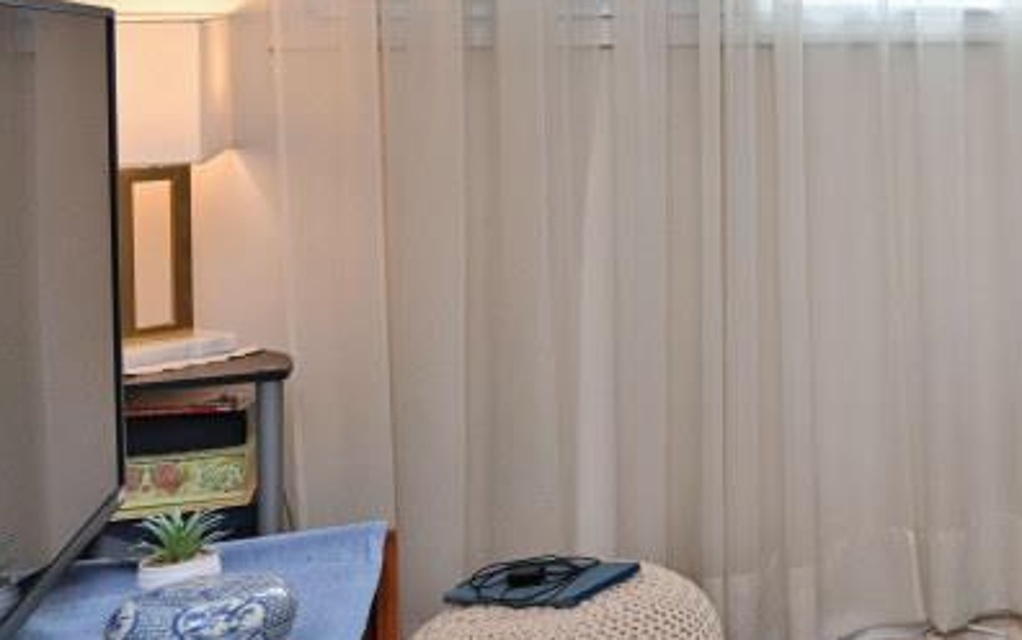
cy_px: 62
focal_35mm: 54
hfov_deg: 27.9
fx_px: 1505
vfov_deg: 23.4
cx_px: 1458
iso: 200
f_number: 4
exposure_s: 1/60
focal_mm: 14
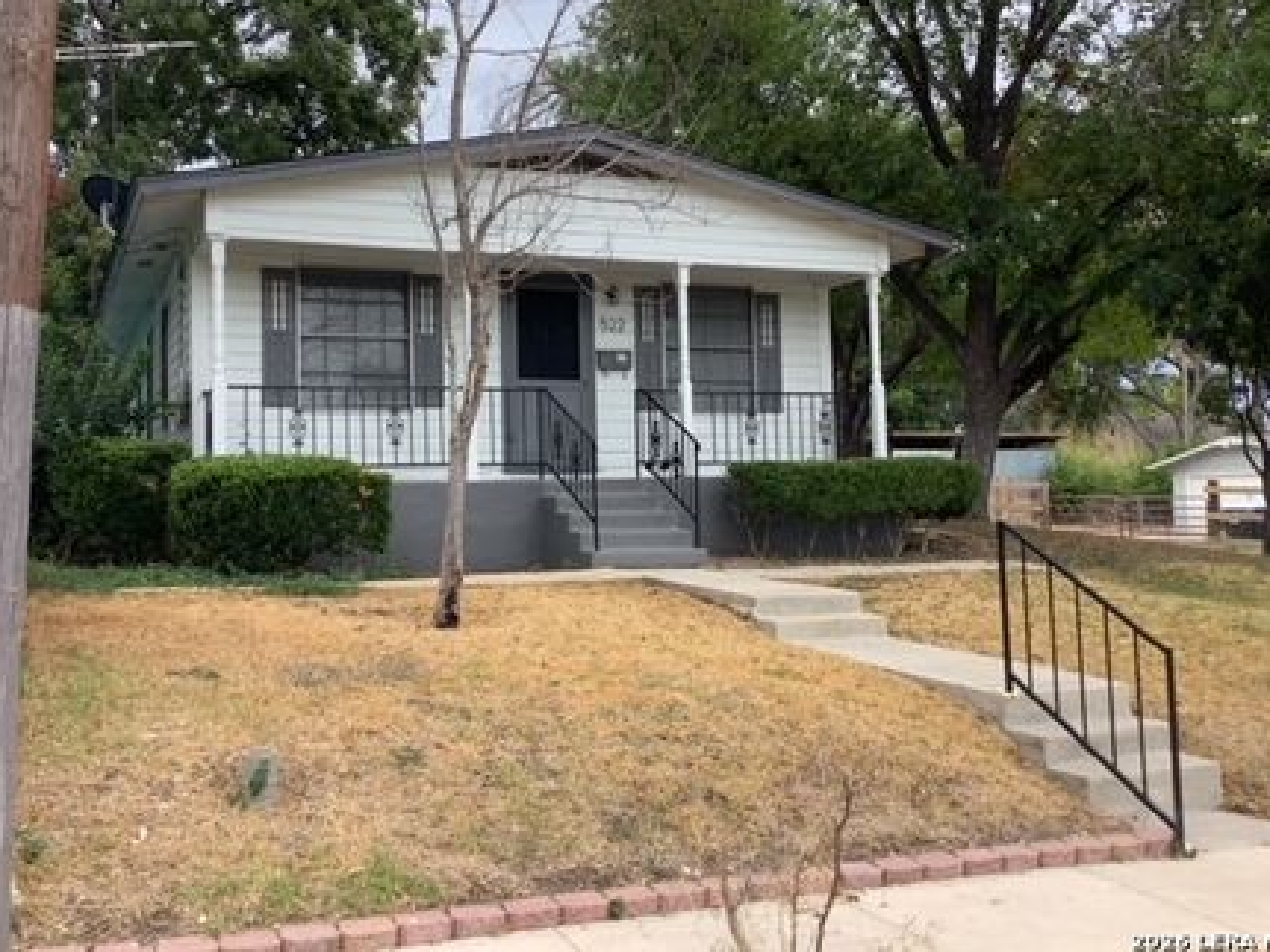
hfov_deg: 51.3
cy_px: 402
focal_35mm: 36
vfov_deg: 39.5
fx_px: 1320
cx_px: 578
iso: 25
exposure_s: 1/129
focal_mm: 3.3
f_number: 2.4
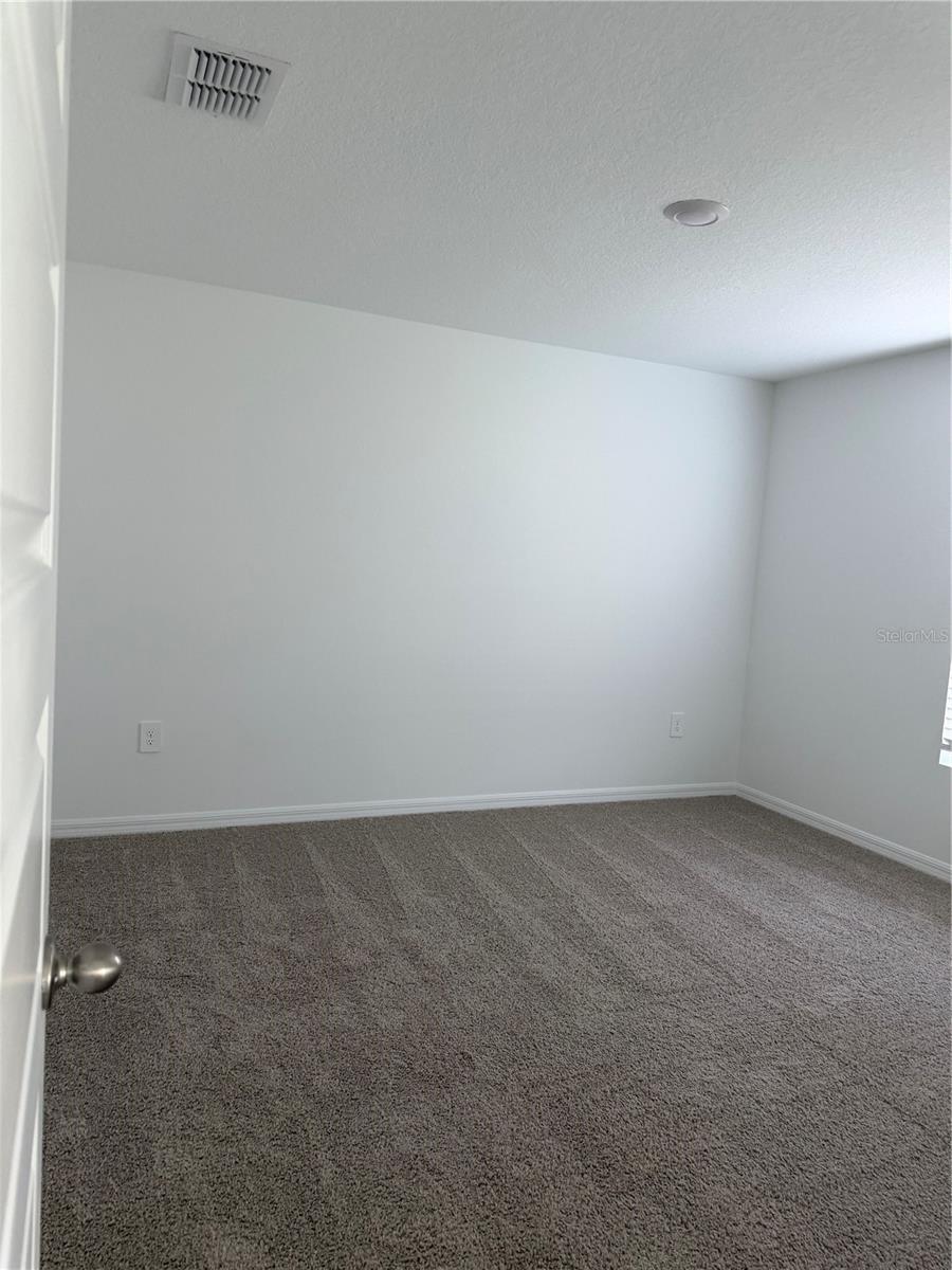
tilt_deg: -7.0
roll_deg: -3.8
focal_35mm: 24
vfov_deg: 71.6
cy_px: 635
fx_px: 880
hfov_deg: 56.8
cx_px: 476
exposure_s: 1/60
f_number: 1.78
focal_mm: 6.76
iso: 250
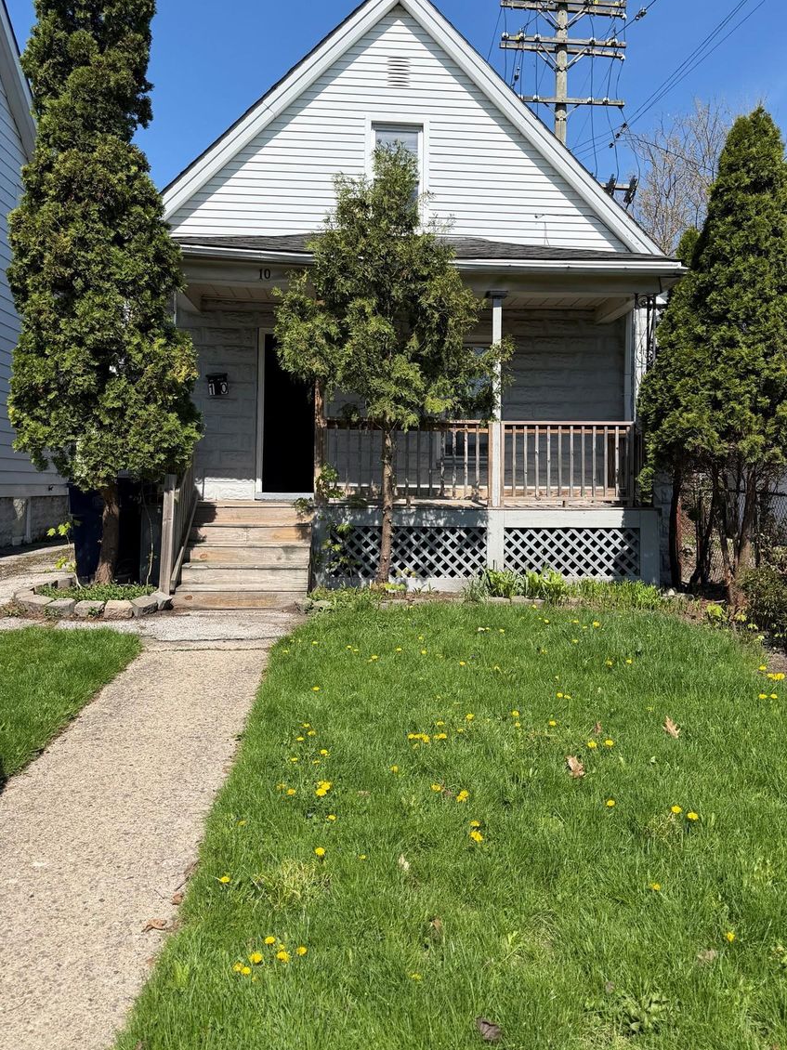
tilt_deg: +1.3
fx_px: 879
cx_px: 430
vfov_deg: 61.3
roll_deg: -0.4
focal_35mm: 29
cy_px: 441
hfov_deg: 48.2
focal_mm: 6.76
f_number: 1.78
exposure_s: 1/4673
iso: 80
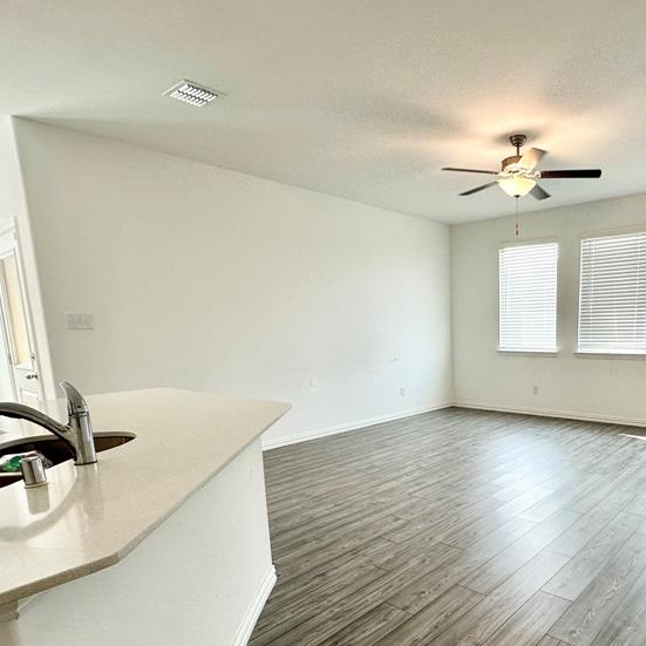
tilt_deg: -9.9
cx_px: 458
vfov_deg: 66.2
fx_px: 486
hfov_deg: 64.5
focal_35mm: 23
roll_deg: +1.5
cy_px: 407
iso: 100
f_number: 2.2
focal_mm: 2.22
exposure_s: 1/120
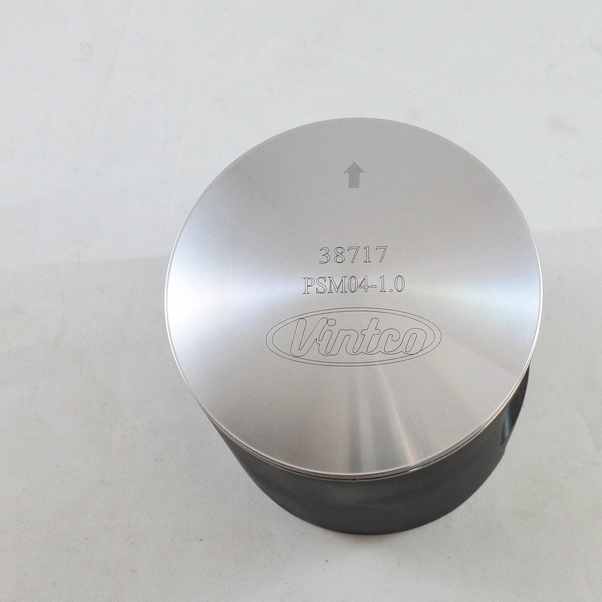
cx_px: 352
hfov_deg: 42.7
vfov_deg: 42.8
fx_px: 767
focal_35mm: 39
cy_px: 304
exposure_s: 1/200
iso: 400
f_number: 3.8
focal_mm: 11.2
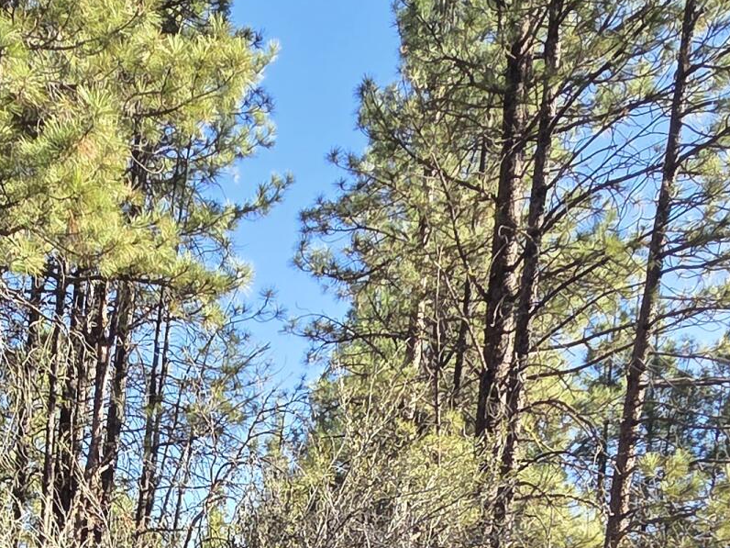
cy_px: 745
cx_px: 99
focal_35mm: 49
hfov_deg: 36.9
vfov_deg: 25.0
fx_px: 1033
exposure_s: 1/378
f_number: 2.2
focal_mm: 2.2
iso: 50
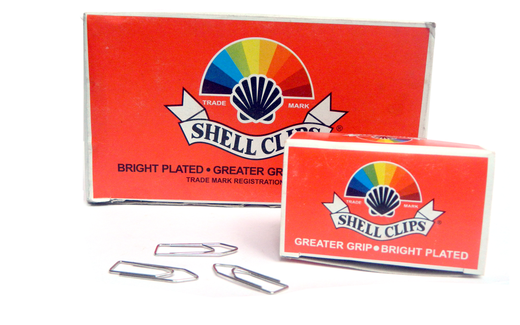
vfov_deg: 33.6
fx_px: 539
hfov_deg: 51.5
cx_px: 259
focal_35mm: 38
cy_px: 162
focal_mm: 6.2
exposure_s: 1/400
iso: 250
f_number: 3.3
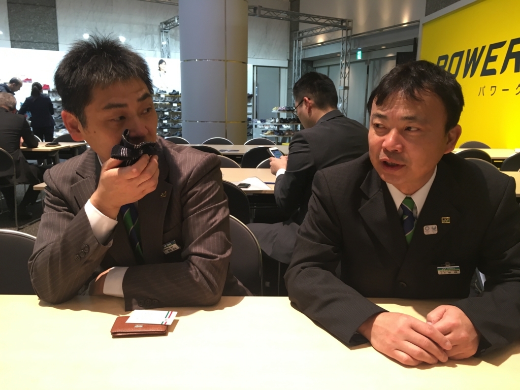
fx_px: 436
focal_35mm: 29
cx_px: 260
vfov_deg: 48.2
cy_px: 195
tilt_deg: -11.4
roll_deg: +0.0
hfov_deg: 61.7
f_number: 2.2
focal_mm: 4.15
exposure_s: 1/30
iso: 80
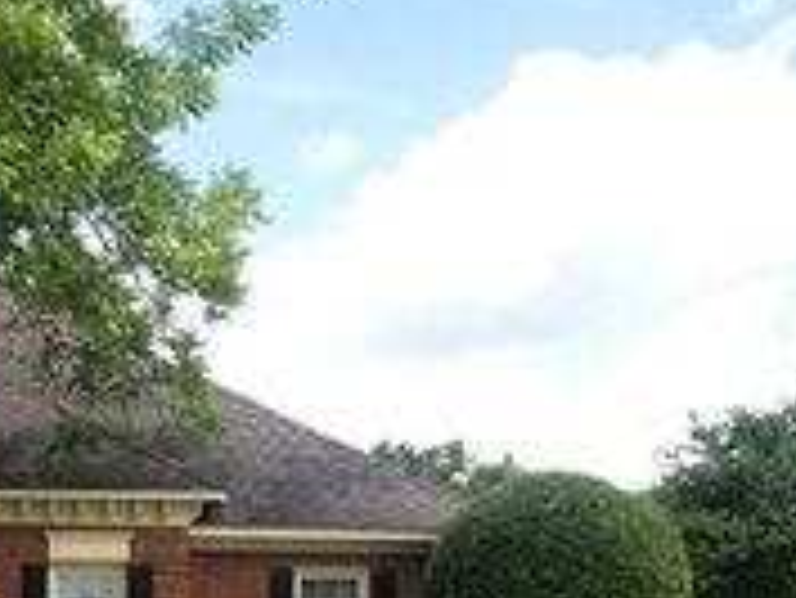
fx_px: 2278
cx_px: -94
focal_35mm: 99
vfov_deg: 14.7
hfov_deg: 19.0
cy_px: 600
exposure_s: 1/968
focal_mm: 4.28
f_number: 2.4
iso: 50
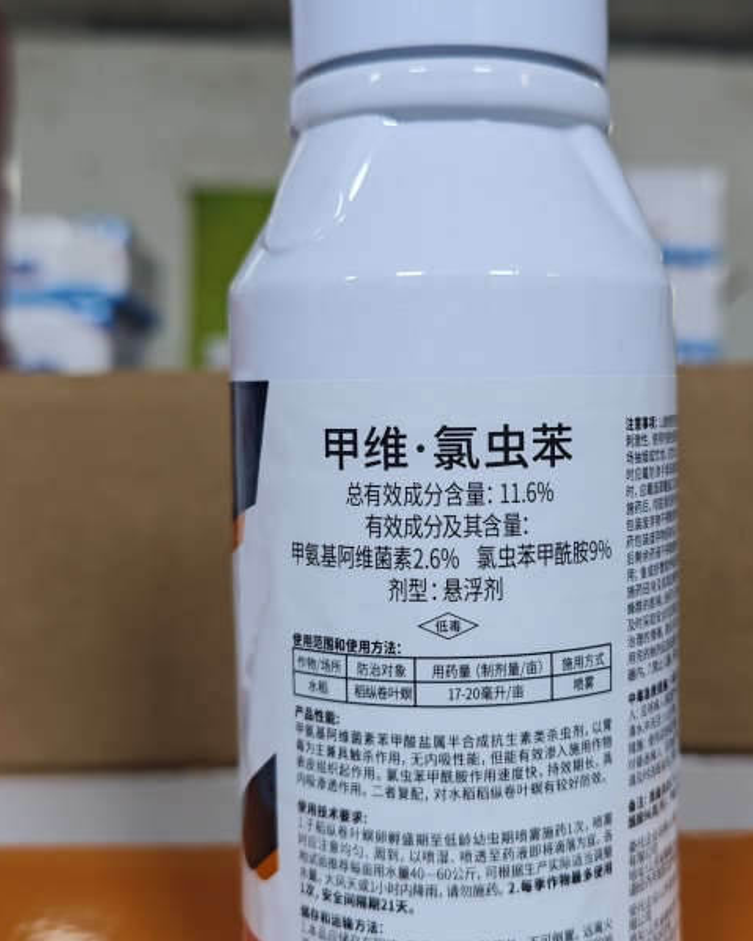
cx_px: 484
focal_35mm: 40
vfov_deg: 45.8
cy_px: 449
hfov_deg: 37.0
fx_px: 1115
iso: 125
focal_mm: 6.55
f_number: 1.6
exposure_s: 1/101
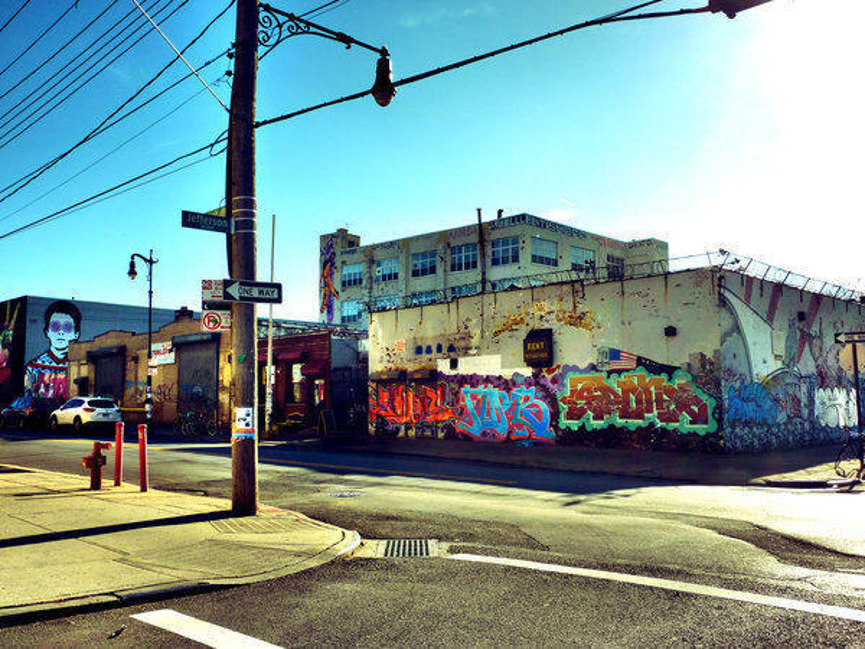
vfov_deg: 40.7
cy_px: 324
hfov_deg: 52.6
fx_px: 875
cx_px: 432
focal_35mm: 35
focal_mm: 5.7
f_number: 5
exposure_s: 1/500
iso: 80
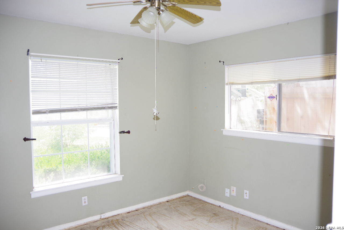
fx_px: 258
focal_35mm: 27
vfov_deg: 48.0
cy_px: 115
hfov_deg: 67.4
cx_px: 172
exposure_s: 1/160
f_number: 3.5
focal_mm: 18
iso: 400
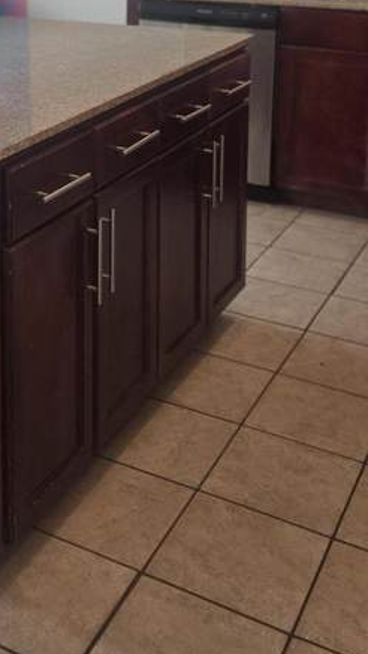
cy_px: 61
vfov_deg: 35.5
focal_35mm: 55
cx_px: 45
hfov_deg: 21.4
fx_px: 954
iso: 250
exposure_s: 1/120
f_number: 1.8
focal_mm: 5.4
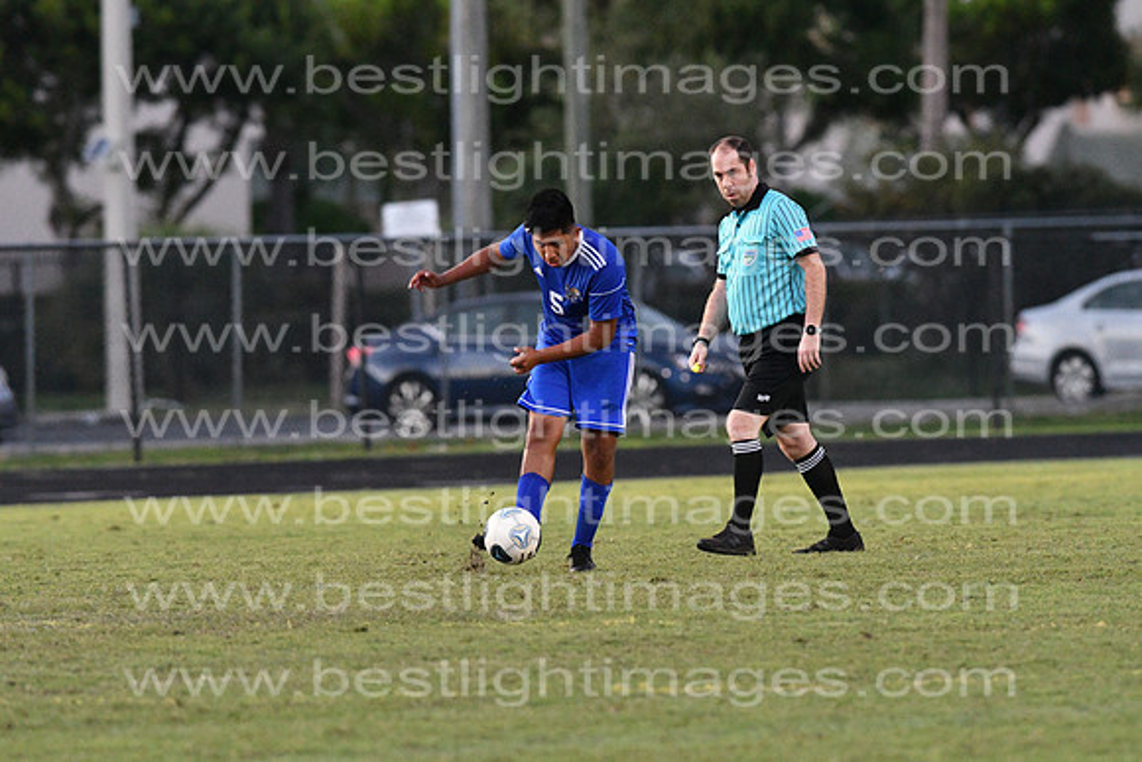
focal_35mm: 450
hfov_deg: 4.6
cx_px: 571
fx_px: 14278
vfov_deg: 3.1
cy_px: 381
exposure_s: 1/800
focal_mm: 300
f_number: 4
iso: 6400
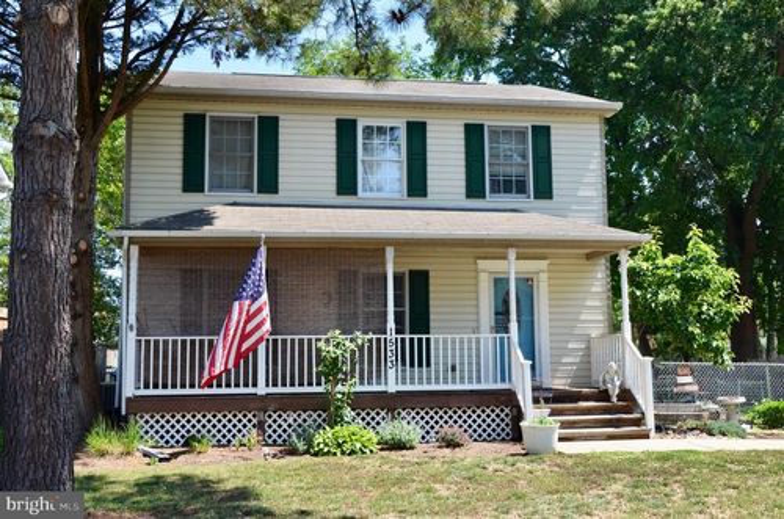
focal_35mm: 36
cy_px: 260
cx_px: 392
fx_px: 782
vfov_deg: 36.7
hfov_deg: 53.2
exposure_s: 1/200
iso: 200
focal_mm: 24
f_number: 7.1
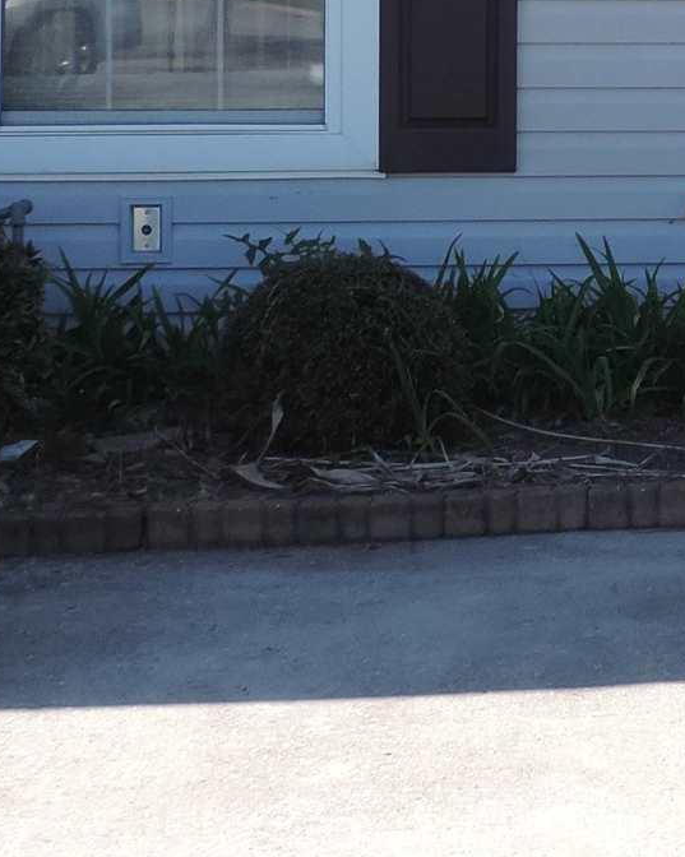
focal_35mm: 125
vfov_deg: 15.0
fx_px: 3170
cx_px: 800
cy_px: -91
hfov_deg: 12.1
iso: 80
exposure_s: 1/500
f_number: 3.1
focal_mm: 4.9
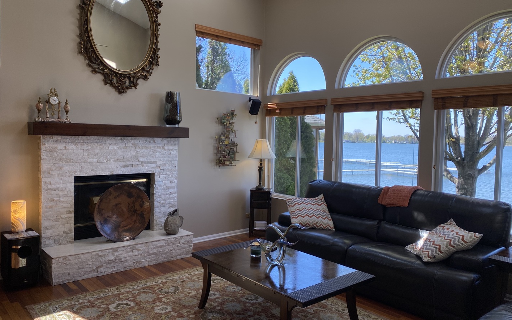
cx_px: 253
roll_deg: -1.1
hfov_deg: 66.5
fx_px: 391
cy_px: 161
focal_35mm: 28
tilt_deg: -2.5
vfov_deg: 44.6
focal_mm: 4.25
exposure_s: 1/336
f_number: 1.8
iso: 32
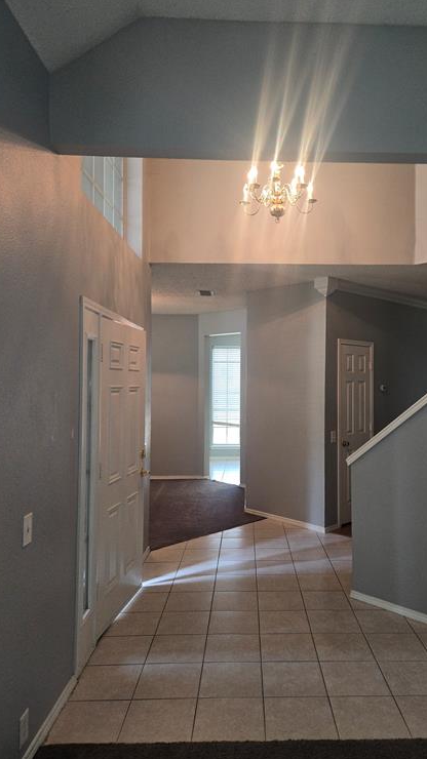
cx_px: 267
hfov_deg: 44.0
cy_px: 371
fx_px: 524
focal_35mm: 26
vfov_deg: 71.9
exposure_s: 1/60
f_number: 1.8
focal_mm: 5.4
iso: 125
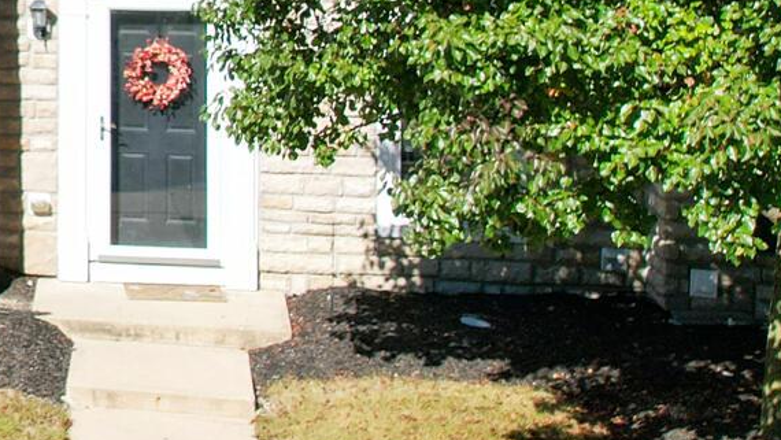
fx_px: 2092
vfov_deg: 11.5
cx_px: -517
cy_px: -221
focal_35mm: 101
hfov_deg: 17.9
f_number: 2.8
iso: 120
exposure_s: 1/2000
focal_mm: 8.38
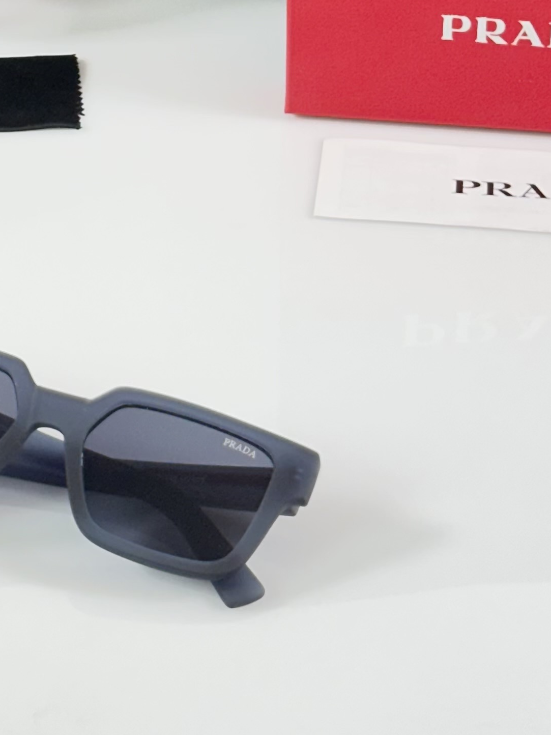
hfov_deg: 11.0
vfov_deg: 14.4
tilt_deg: -26.5
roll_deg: +1.4
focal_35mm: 134
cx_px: 32
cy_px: -37
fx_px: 2844
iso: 80
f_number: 1.78
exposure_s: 1/100
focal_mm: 6.86
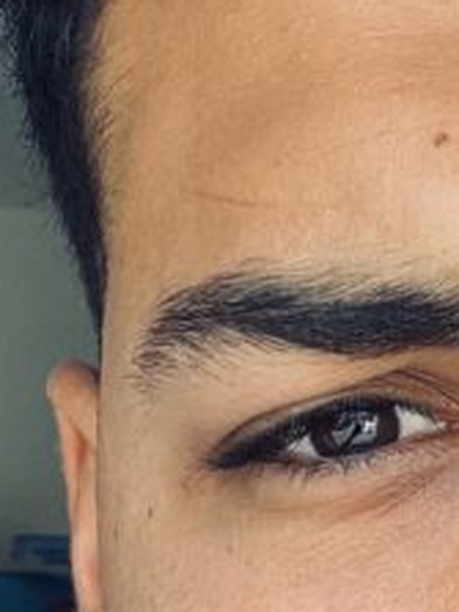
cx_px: 684
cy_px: 741
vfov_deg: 13.9
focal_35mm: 138
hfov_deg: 10.4
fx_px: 2442
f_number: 2.2
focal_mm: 2.71
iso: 25
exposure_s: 1/121
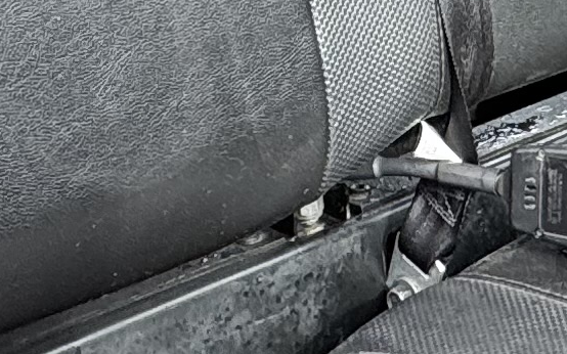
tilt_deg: -10.1
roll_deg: +0.8
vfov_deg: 11.4
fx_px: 1669
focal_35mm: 108
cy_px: -257
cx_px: 404
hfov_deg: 19.2
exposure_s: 1/99
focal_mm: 2.22
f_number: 2.2
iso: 50
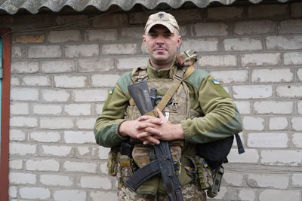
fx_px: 403
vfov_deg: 28.1
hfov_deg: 41.1
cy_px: 100
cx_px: 151
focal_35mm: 48
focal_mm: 48
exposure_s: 1/80
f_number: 4
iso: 100
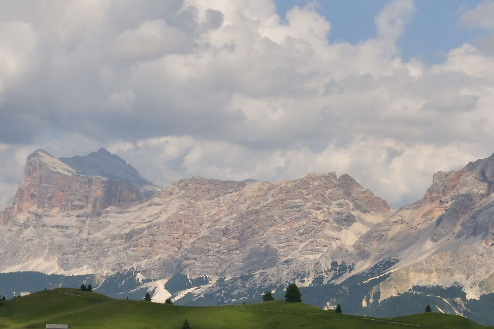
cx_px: 358
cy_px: 382
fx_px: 1523
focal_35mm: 111
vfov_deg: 12.1
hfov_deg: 18.3
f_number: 13
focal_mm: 28
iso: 200
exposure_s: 1/200
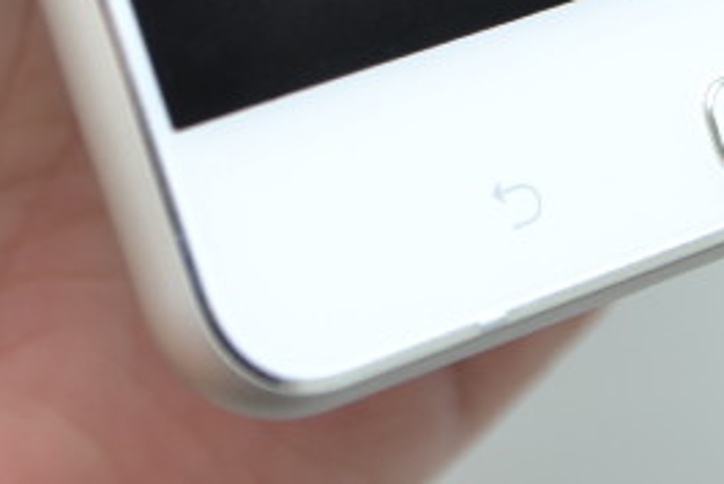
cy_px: 46
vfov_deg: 6.1
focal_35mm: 224
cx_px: 489
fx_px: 4514
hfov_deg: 9.2
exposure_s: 1/50
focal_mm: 55
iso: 400
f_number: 5.6
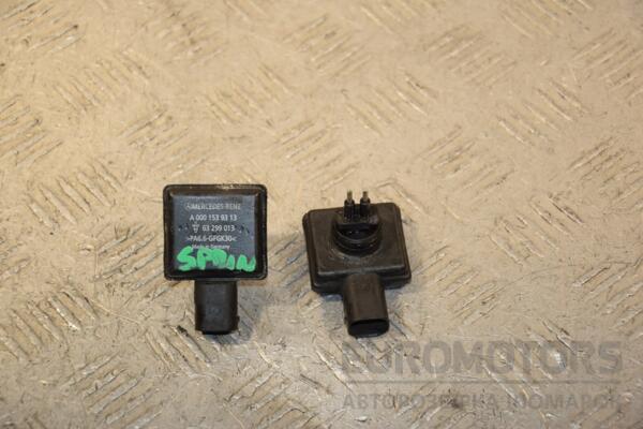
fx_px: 1875
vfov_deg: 13.0
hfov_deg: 19.5
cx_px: 322
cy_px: 214
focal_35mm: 105
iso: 800
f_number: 5.6
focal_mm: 70
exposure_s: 1/200
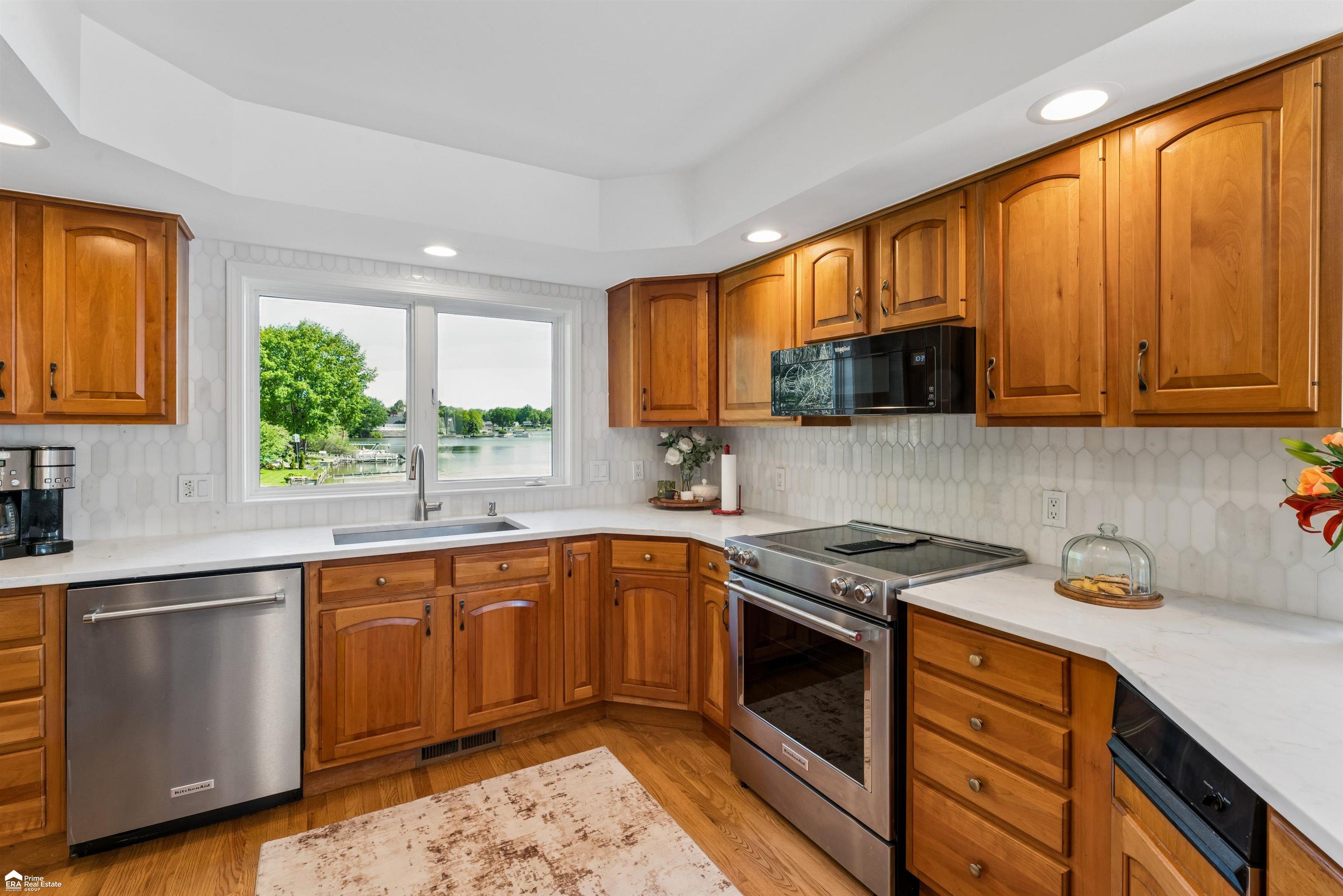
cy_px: 448
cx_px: 672
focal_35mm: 16
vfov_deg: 73.7
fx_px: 597
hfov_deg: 96.7
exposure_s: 1/10
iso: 400
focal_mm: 16
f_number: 13
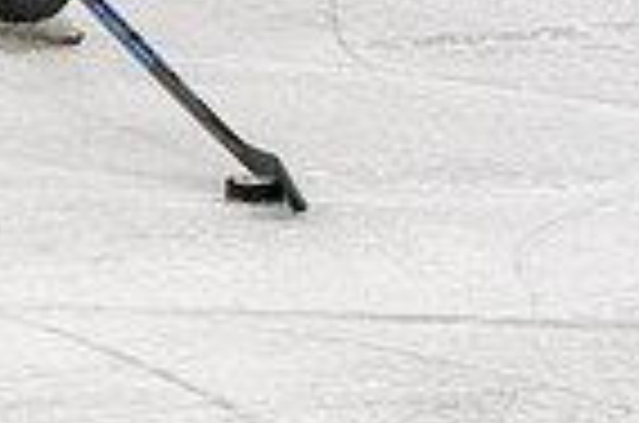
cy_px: -472
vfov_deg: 1.7
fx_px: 14221
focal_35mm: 803
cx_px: -257
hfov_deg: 2.6
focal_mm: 116
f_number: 3.5
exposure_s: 1/800
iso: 2500
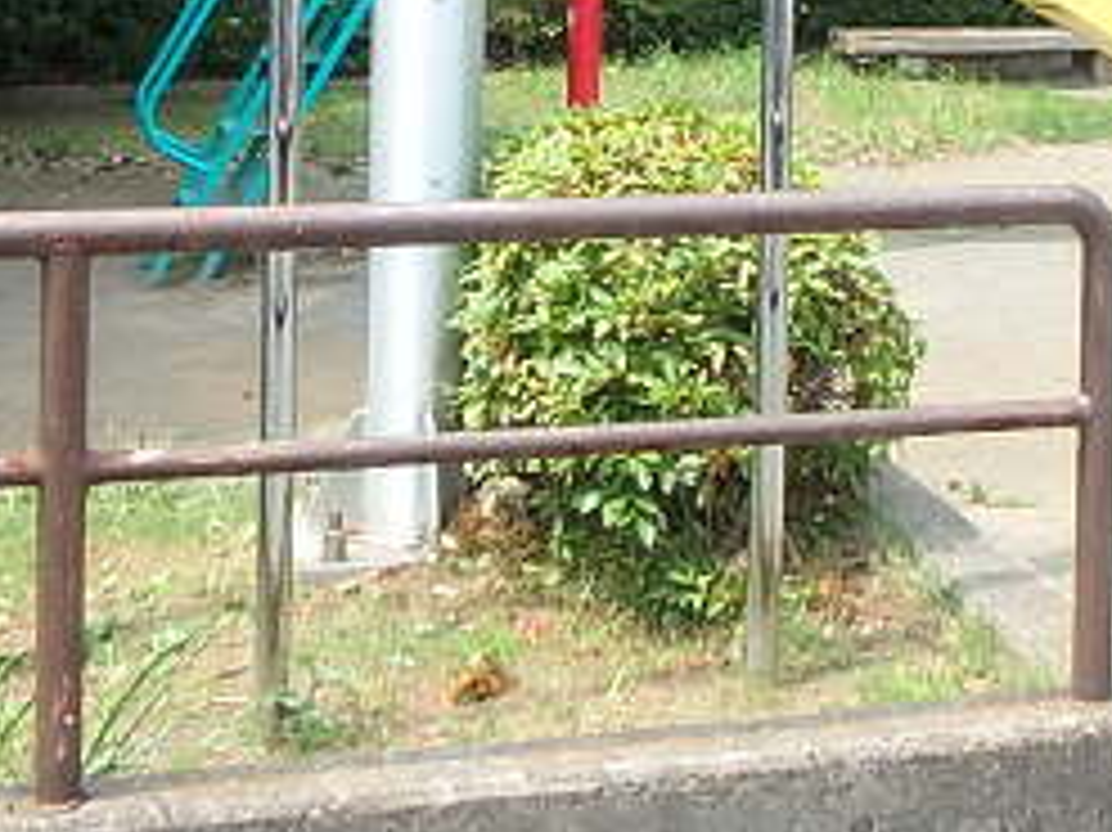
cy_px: -139
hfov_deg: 23.6
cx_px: 945
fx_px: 2601
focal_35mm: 81
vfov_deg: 17.4
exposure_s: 1/320
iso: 125
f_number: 3.5
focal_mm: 3.7
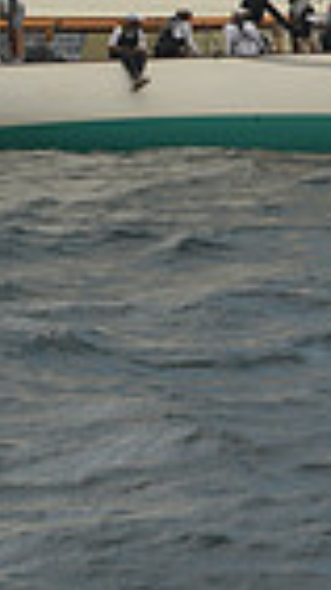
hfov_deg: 4.0
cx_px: 199
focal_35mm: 302
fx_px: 4726
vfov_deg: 7.0
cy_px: -464
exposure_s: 1/500
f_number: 7.1
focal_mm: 70
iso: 250
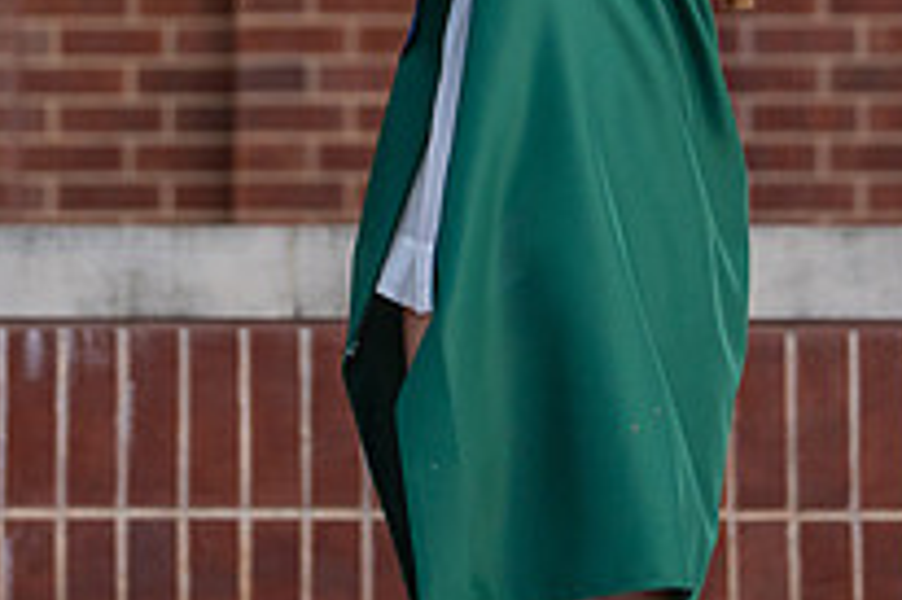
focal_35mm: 168
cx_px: 500
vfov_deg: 8.1
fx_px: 4206
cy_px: -90
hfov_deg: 12.2
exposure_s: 1/1000
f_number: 1.2
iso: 1250
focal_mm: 50
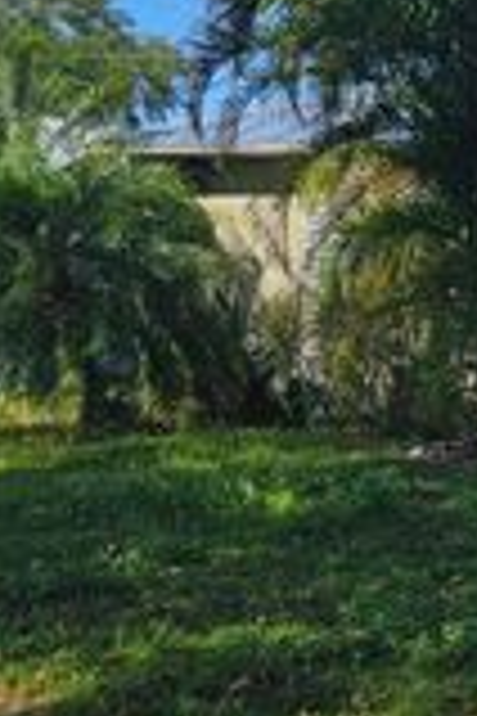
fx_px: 1491
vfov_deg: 26.9
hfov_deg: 13.9
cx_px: 1084
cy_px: 268
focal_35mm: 75
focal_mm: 6.3
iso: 16
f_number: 1.7
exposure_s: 1/1369
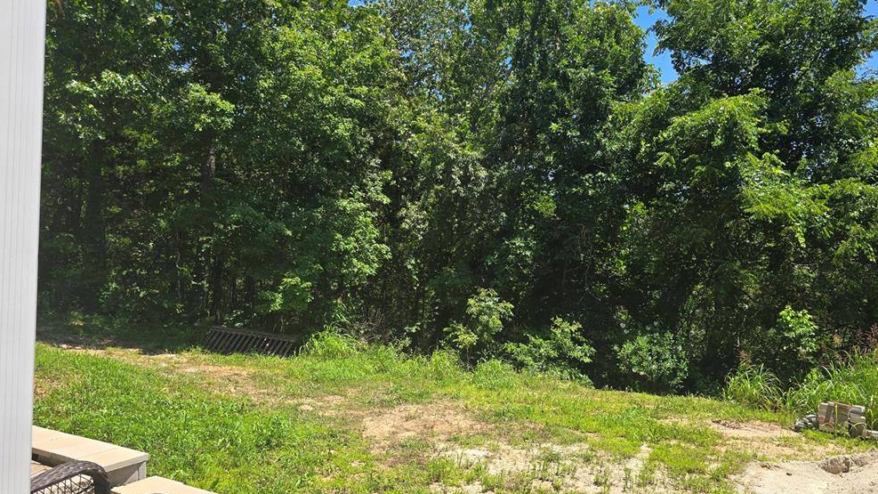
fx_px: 605
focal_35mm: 26
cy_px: 255
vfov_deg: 44.4
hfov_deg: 71.9
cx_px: 449
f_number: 1.7
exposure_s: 1/427
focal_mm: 6.3
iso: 12
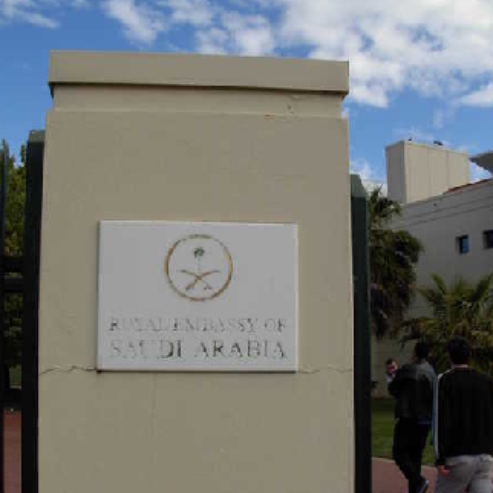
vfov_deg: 33.9
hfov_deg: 34.0
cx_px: 236
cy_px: 291
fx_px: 806
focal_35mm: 50
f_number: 4.9
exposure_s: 1/592
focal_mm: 6.3
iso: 79
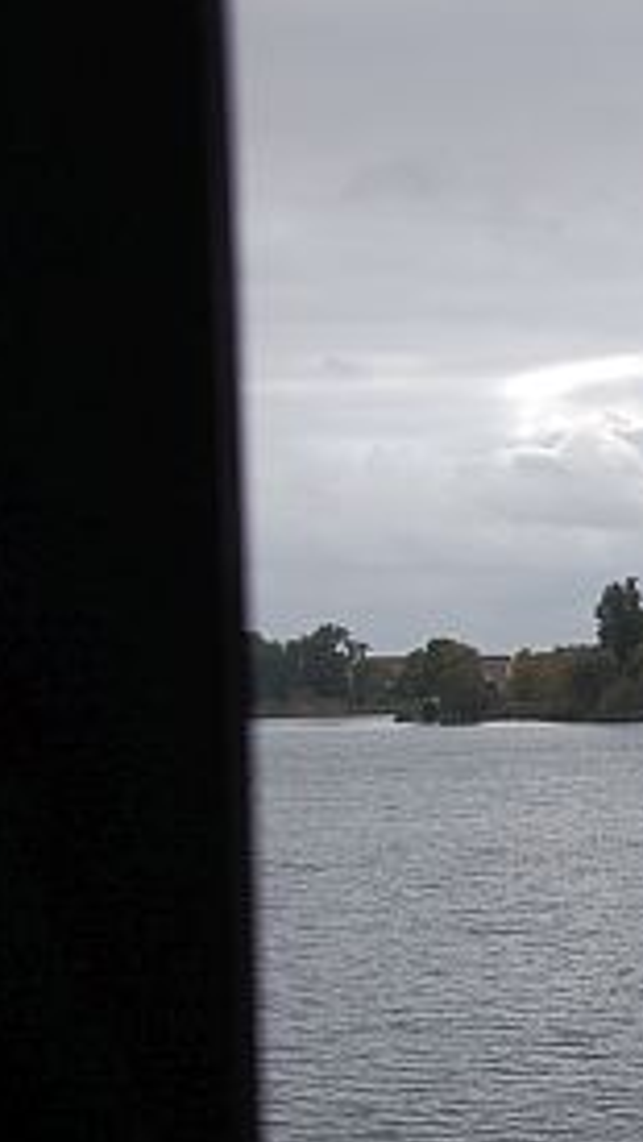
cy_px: 774
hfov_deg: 12.8
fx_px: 2694
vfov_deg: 23.8
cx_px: 1021
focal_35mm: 89
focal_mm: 26
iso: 200
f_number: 7.1
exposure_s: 1/200
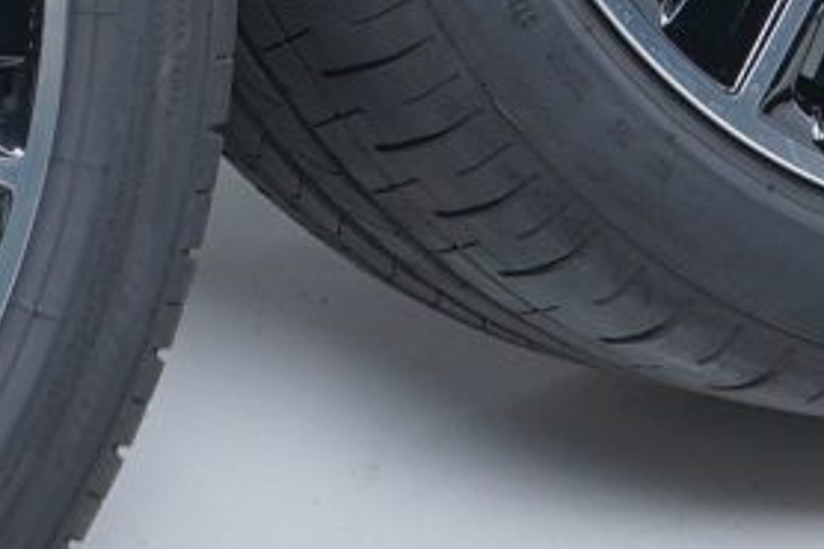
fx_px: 4895
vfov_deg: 6.2
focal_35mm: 214
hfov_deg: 9.6
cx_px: 688
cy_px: -681
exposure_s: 1/125
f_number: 7.1
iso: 250
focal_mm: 31
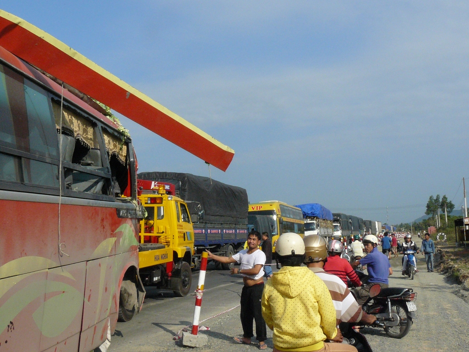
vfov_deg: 31.5
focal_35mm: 46
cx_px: 234
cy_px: 176
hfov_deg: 41.2
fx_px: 623
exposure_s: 1/500
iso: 200
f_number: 8
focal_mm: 6.3
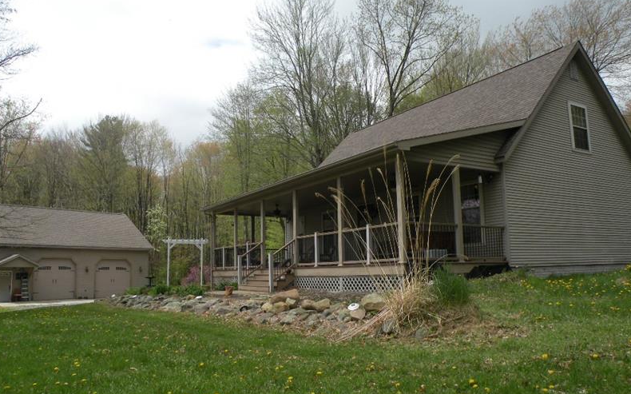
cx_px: 314
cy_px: 193
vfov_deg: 43.1
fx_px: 498
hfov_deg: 64.7
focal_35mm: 29
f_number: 6.3
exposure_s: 1/247
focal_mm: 4.7
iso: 64
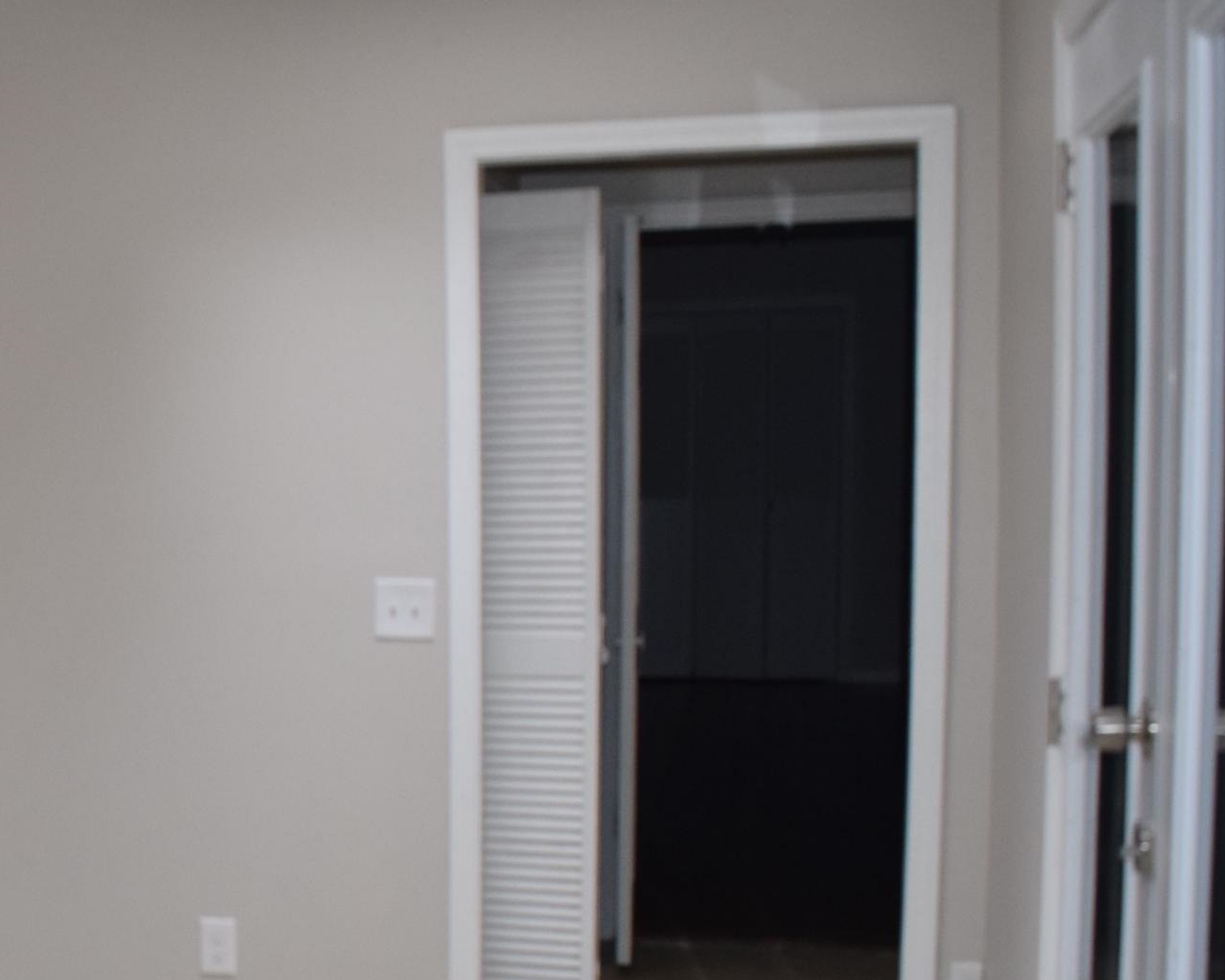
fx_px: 2139
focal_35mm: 59
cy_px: 707
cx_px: -158
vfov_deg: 25.6
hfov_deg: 28.7
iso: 800
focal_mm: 18
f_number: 5
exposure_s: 1/100
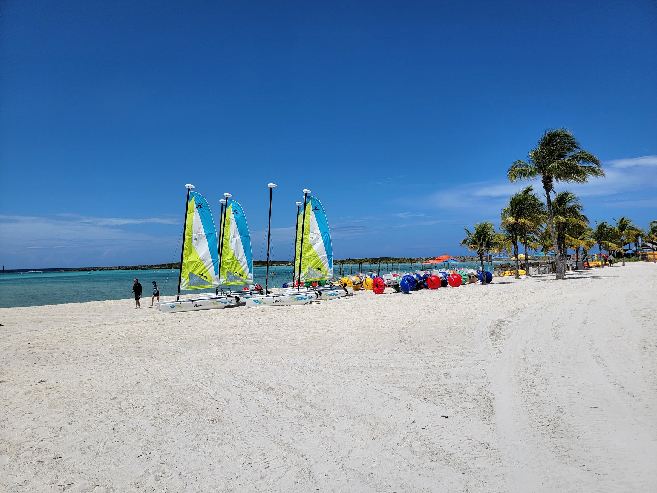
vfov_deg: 56.8
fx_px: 456
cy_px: 246
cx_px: 328
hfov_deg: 71.6
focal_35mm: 24
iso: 16
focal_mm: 6.7
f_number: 1.8
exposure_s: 1/3009
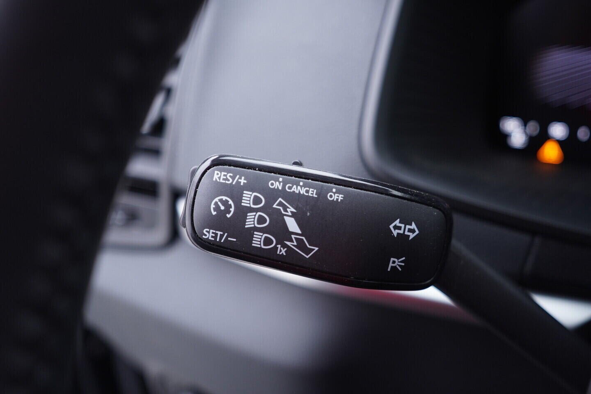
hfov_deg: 53.1
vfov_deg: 36.9
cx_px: 296
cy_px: 197
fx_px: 591
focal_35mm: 36
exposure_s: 1/40
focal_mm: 24
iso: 250
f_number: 2.8
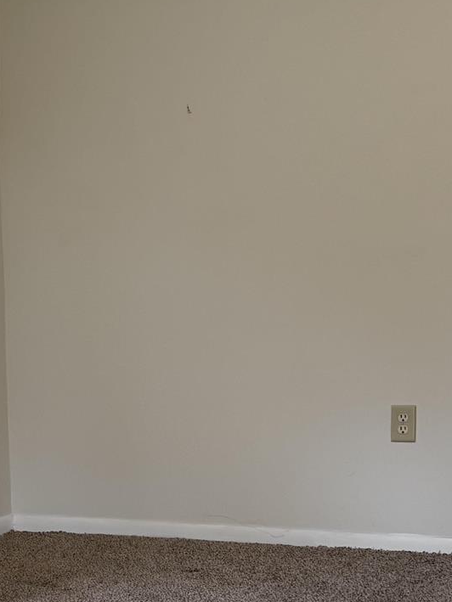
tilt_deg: -8.5
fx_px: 1358
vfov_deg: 24.4
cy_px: 519
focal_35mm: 78
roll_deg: +2.4
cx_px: -71
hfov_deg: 18.1
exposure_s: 1/60
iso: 200
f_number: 1.78
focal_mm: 6.76
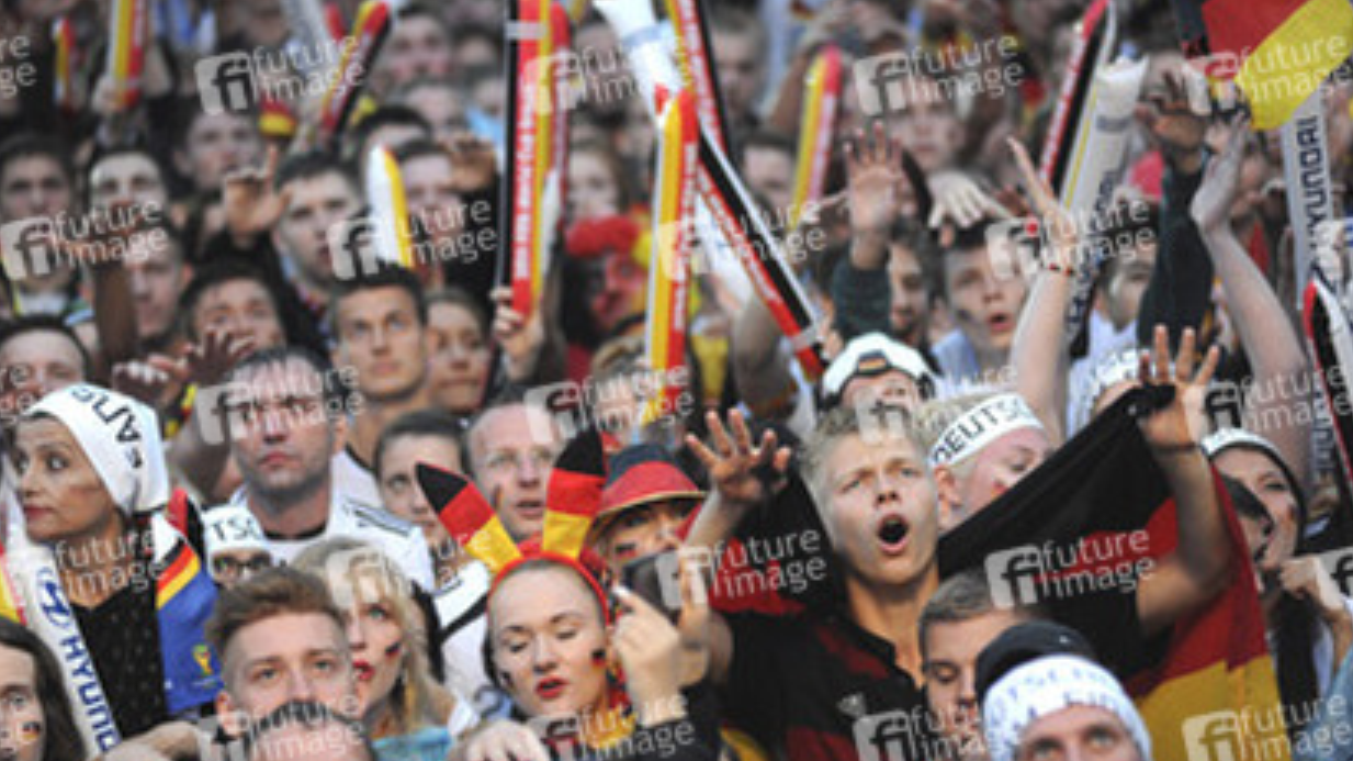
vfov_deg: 6.2
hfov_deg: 11.0
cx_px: 652
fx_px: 6994
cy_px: 488
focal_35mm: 195
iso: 1600
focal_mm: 170
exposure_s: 1/400
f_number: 2.8
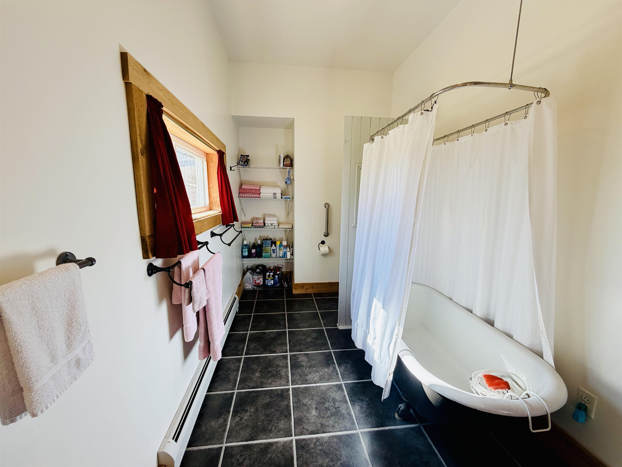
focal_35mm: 14
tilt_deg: -8.6
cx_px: 311
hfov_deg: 102.1
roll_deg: +0.3
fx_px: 252
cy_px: 234
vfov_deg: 85.7
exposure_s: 1/120
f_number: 2.2
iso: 100
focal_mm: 2.22
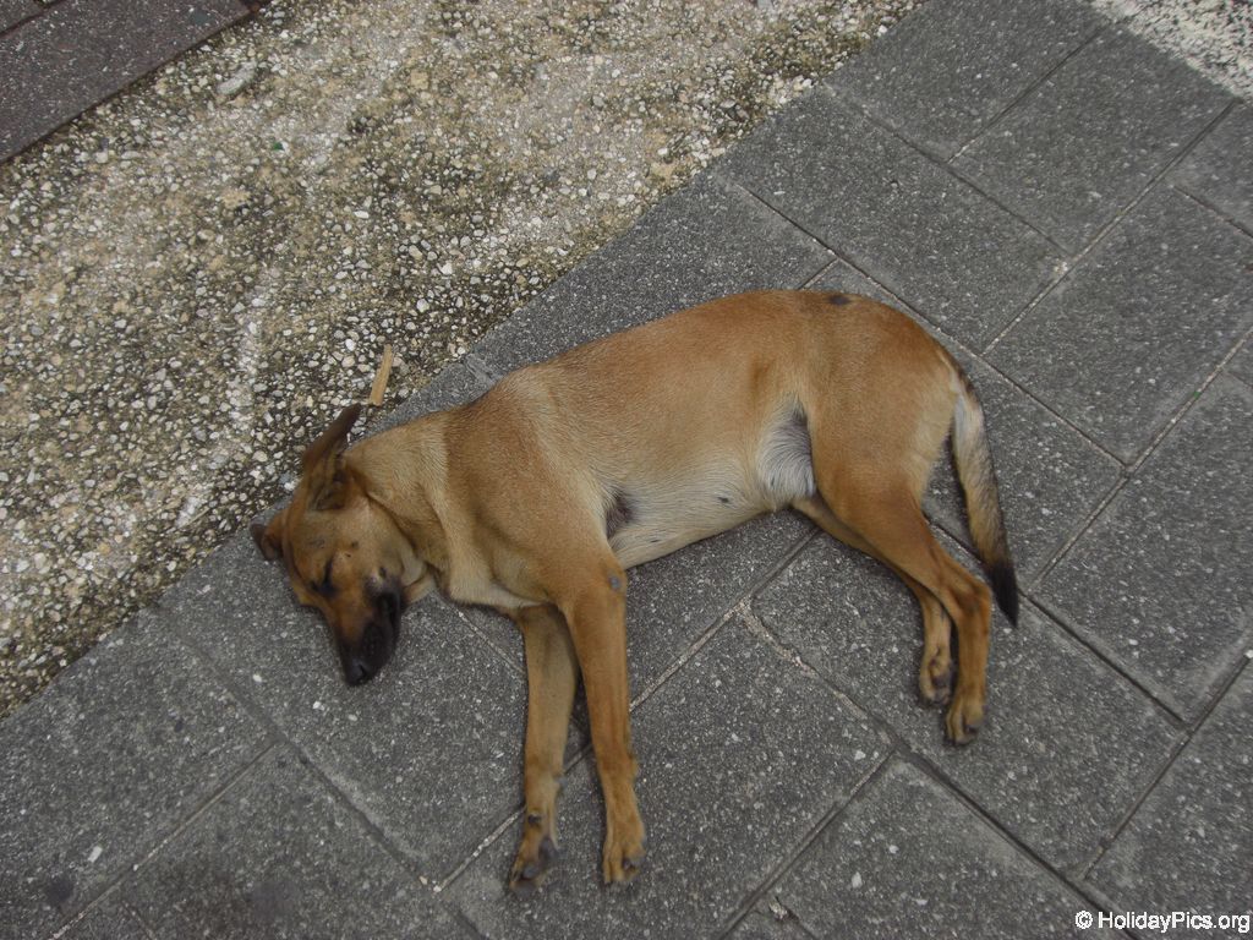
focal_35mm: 38
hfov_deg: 49.0
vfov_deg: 37.7
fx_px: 1375
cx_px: 626
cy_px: 470
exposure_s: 1/250
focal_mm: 6.2
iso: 64
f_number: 8
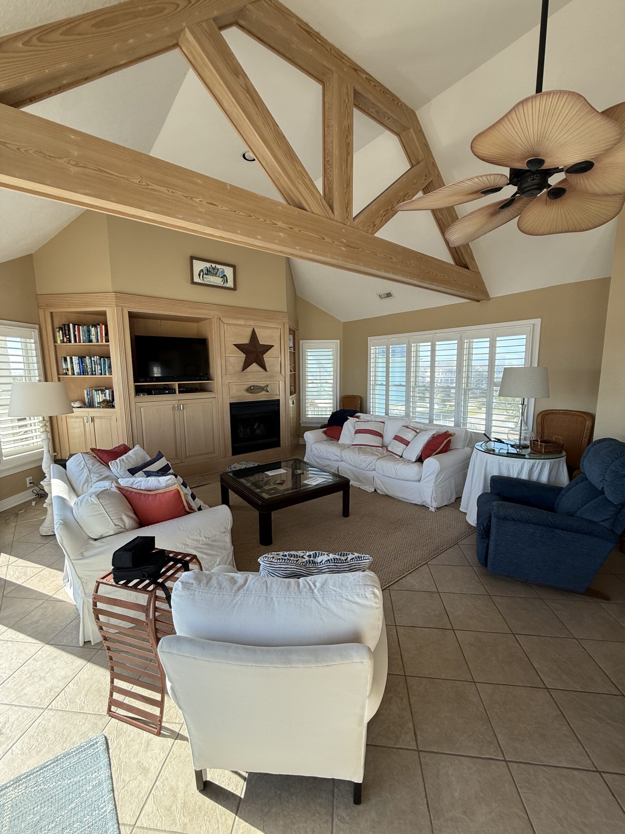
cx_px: 312
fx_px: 337
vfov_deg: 102.1
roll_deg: +0.1
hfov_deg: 85.7
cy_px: 417
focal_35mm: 14
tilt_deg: -8.3
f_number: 2.2
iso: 64
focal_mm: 2.22
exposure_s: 1/191
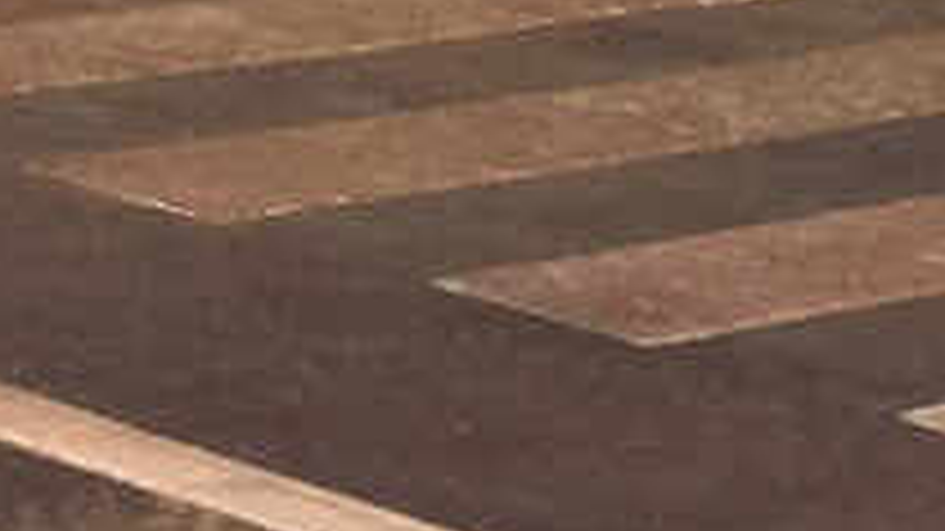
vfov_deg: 4.6
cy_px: -1845
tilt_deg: +9.1
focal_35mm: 232
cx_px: -1390
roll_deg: -2.5
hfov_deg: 8.4
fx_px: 5812
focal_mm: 3.3
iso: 25
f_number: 2.4
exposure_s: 1/1294
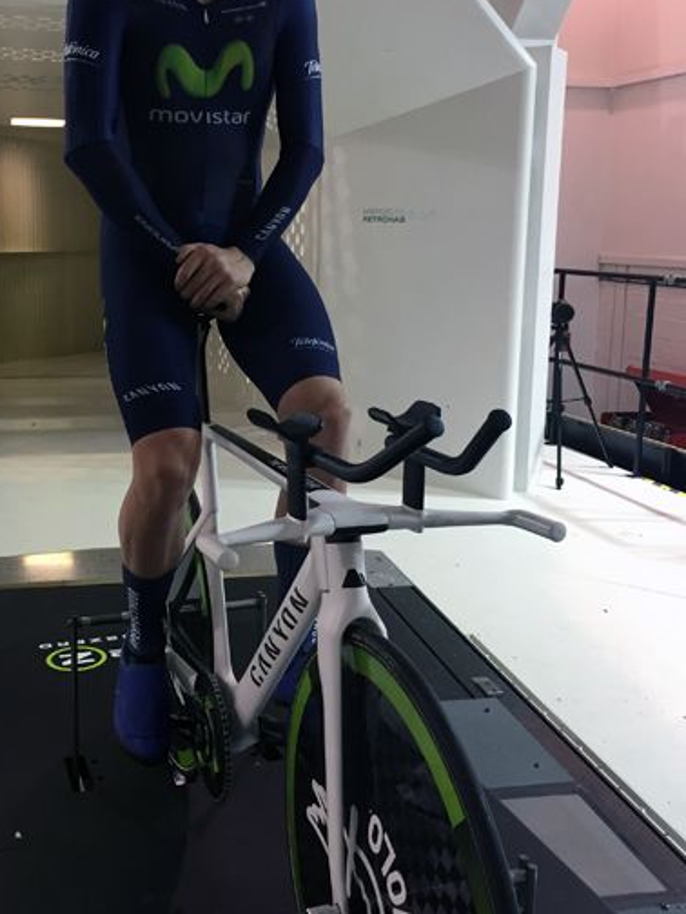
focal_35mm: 39
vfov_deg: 47.8
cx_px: 248
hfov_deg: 36.6
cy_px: 401
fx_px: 1031
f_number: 2.2
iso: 50
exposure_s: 1/33
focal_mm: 4.15
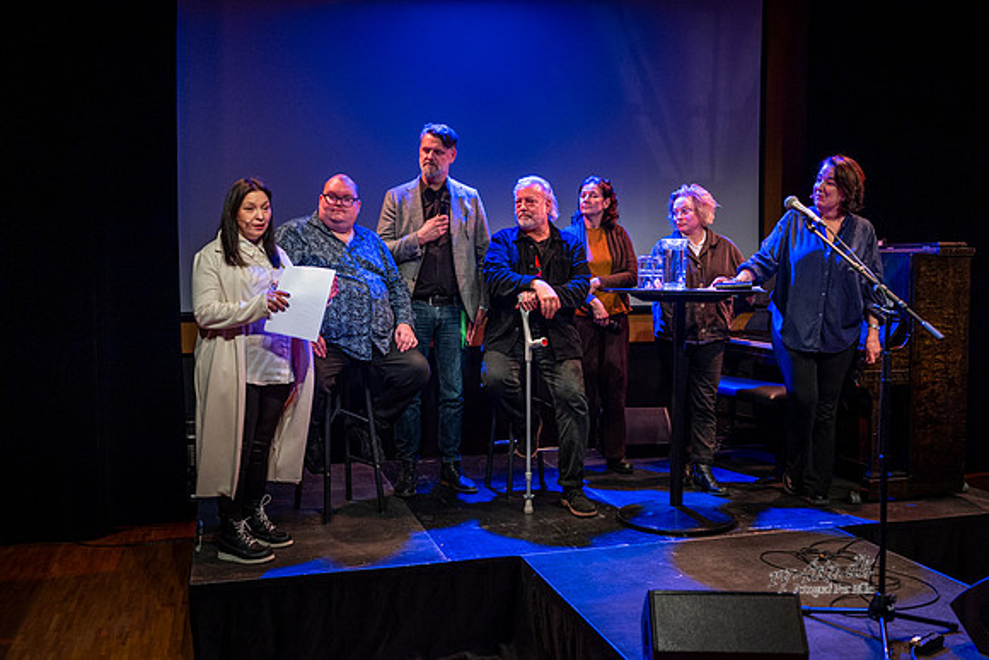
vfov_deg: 37.9
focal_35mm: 35
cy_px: 330
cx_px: 494
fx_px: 962
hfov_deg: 54.4
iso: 1000
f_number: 2.2
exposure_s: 1/200
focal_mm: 35
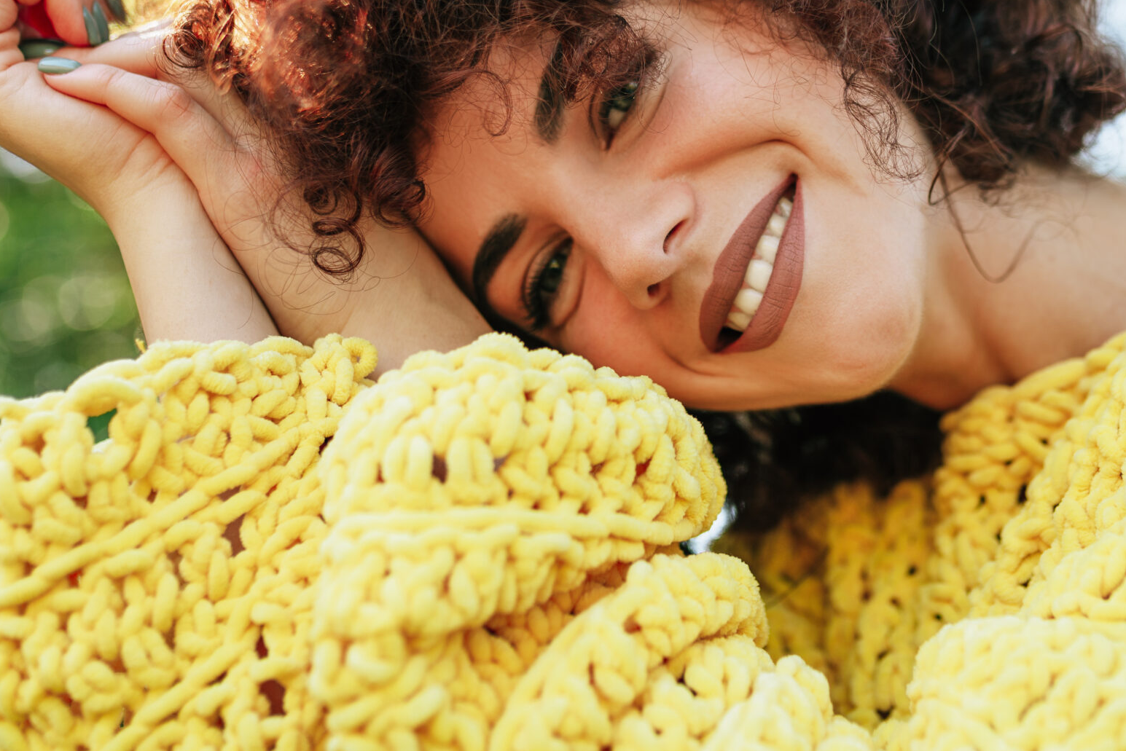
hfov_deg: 34.2
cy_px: 164
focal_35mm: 58
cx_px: 745
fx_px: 1815
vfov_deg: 23.1
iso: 64
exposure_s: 1/320
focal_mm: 35
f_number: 2.5
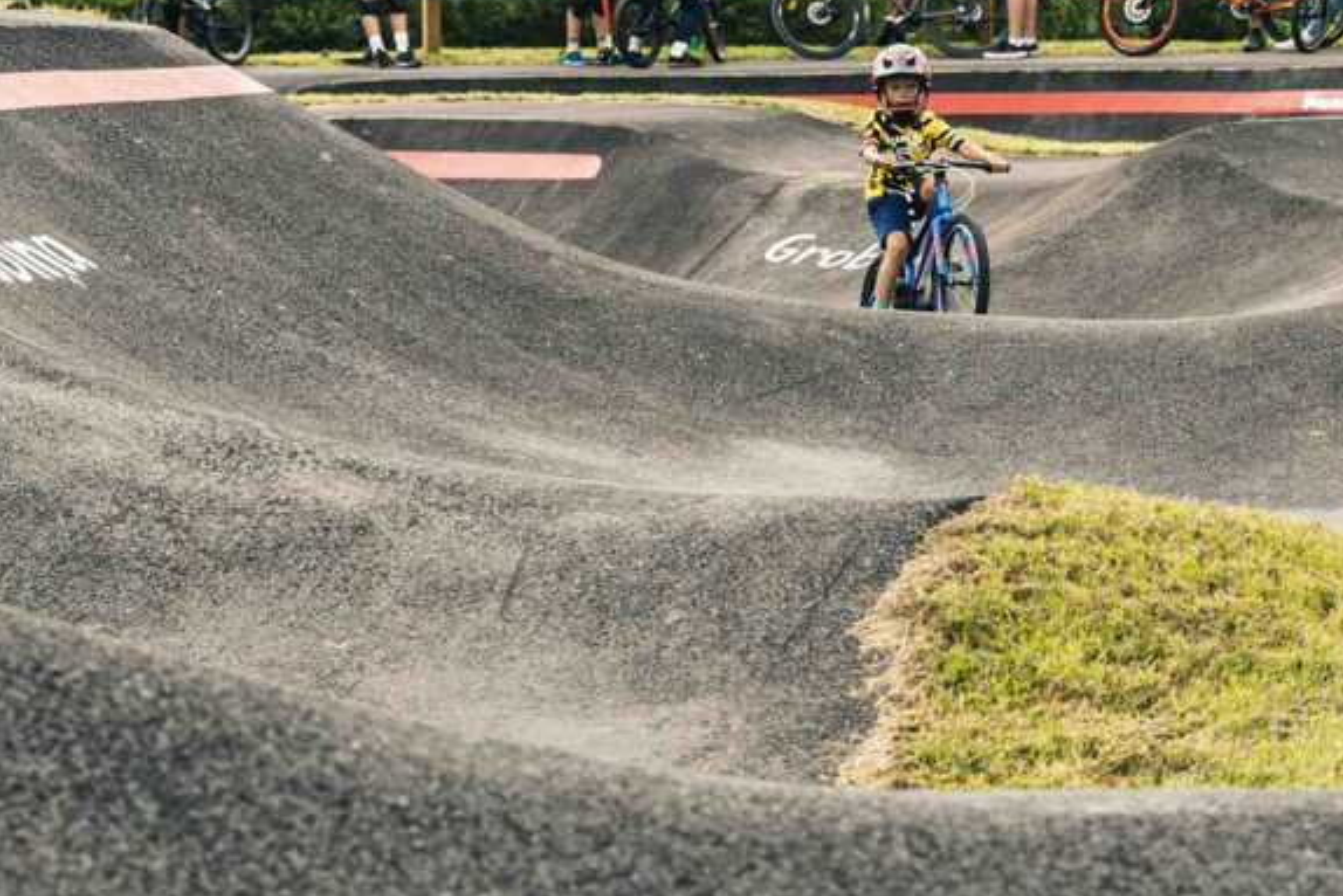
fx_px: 5895
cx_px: 788
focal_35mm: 158
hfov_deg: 13.0
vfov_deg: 8.7
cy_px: 225
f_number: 5
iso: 200
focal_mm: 56
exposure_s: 1/500
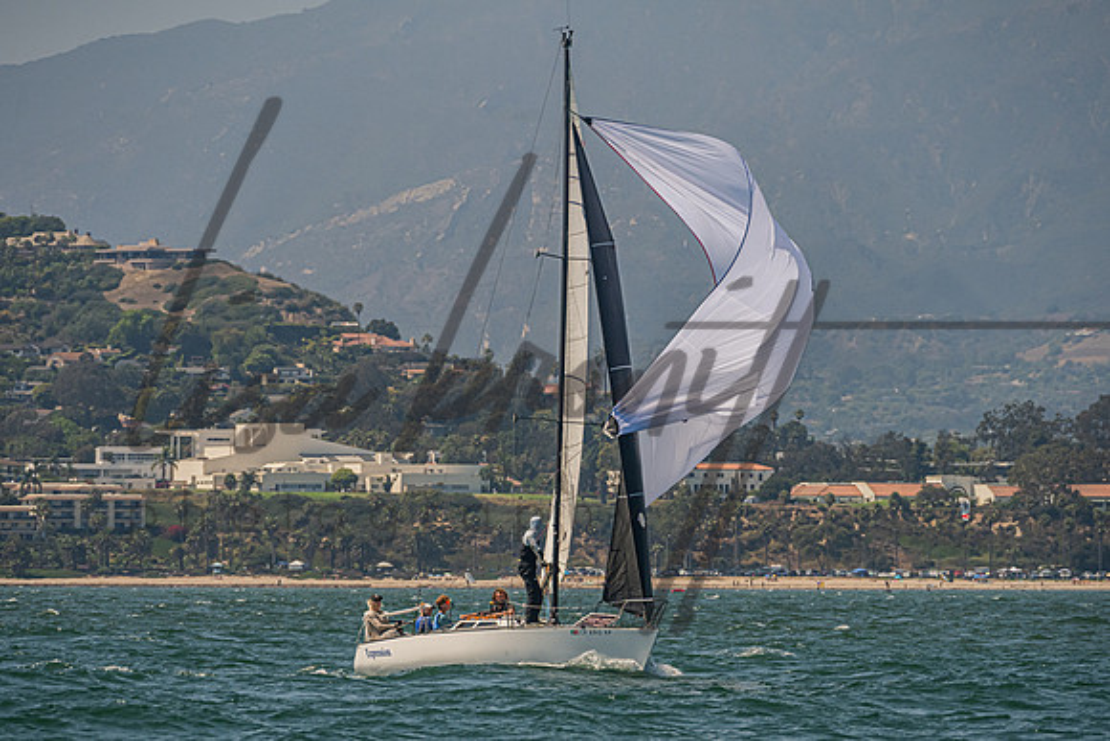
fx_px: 10515
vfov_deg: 4.0
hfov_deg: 6.0
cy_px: 476
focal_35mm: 341
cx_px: 555
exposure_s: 1/2000
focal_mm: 260
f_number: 8
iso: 400
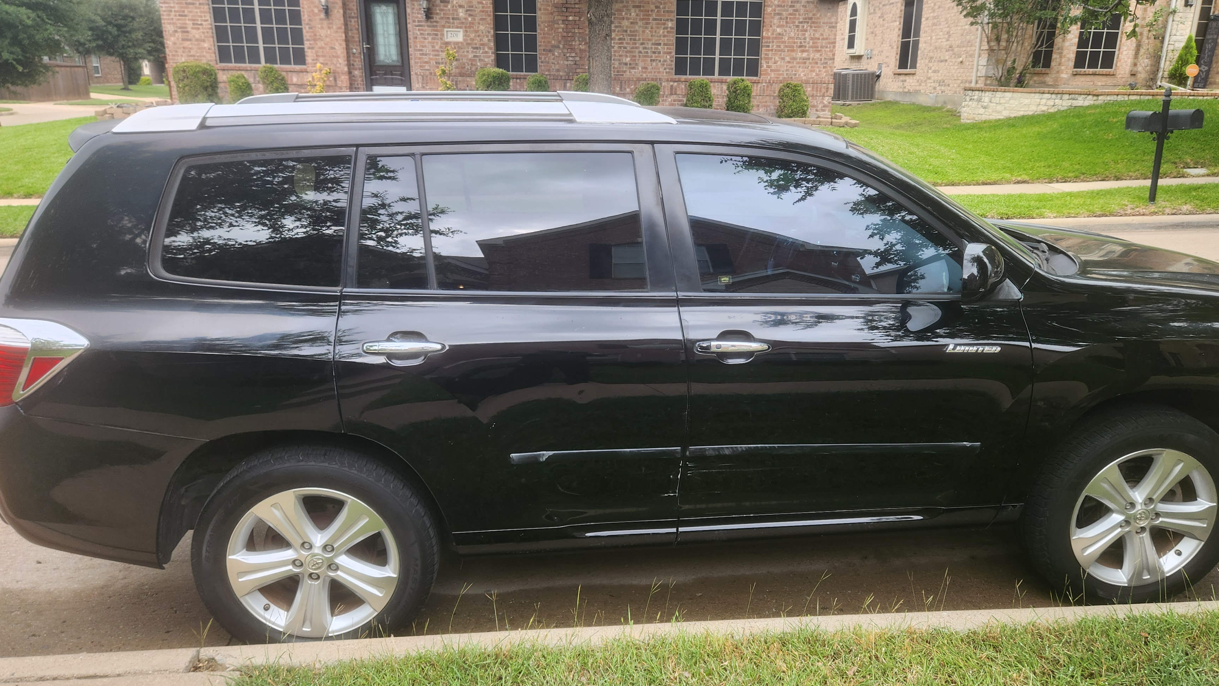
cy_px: 405
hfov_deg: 66.0
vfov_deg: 40.0
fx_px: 937
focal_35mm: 29
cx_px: 644
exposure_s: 1/180
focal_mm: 5.4
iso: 64
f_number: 1.8
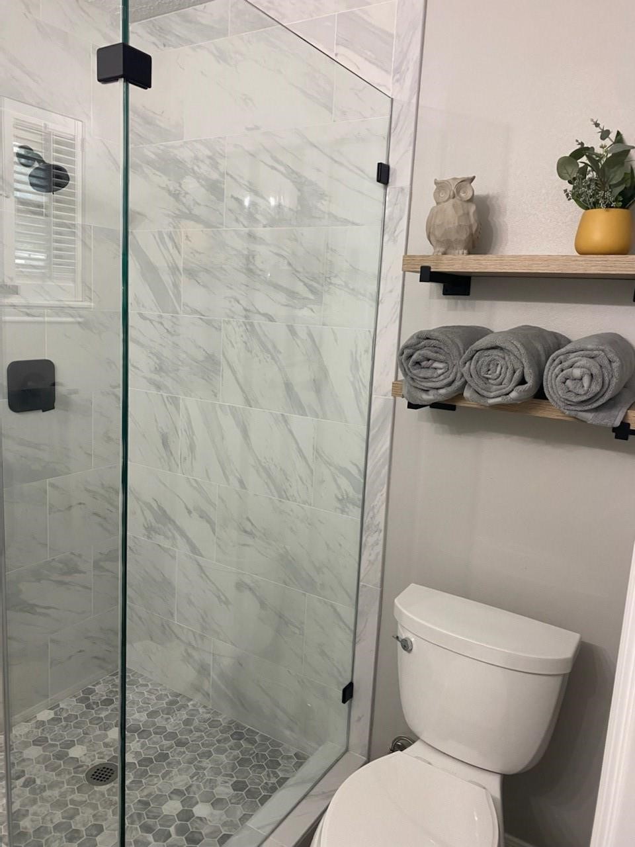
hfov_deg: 53.1
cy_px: 424
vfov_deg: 67.3
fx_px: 636
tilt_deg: -8.6
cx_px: 318
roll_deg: -3.5
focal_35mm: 26
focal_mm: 4.25
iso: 160
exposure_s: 1/60
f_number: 1.8
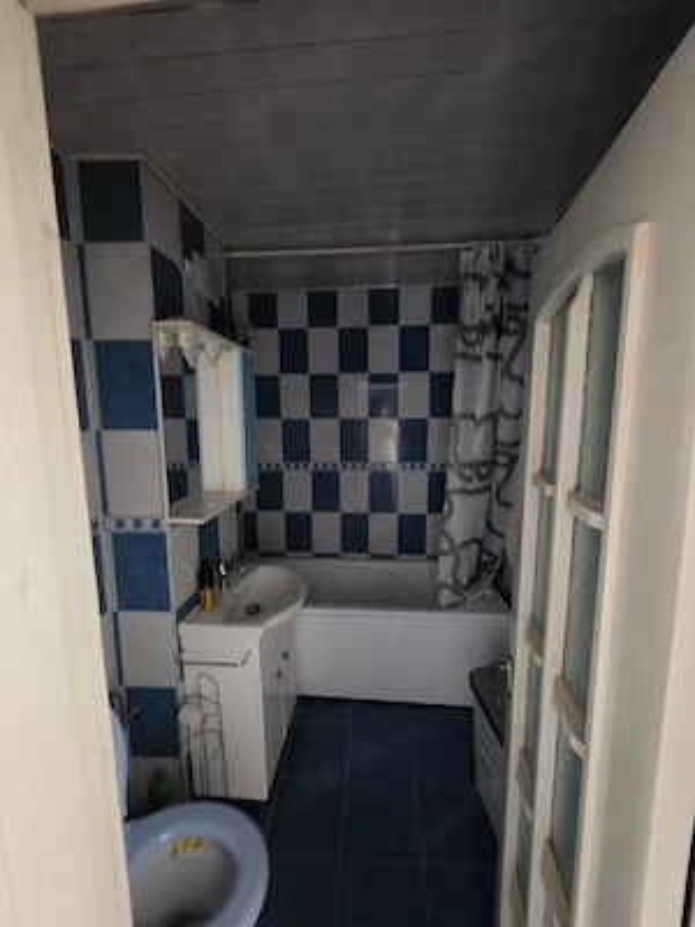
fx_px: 348
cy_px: 464
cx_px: 348
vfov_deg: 106.2
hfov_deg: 89.9
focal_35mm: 13
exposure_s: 1/25.1
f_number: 1.9
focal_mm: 2.2
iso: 1600
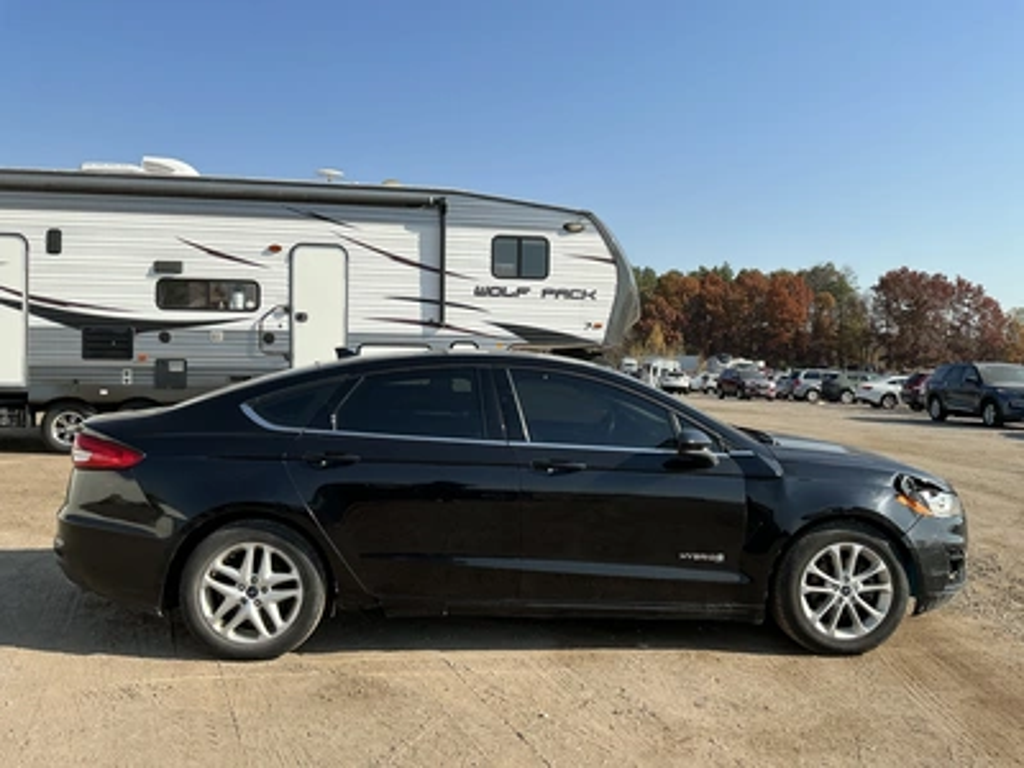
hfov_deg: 63.4
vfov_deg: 49.7
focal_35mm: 28
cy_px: 384
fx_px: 828
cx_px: 512
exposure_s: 1/1675
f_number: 1.8
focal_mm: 3
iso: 25
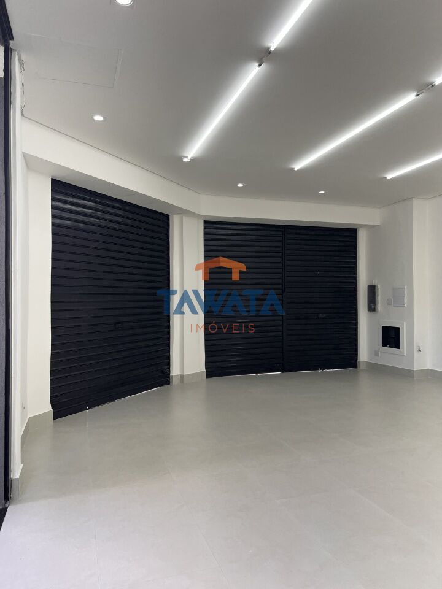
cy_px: 294
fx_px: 443
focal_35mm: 26
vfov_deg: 67.3
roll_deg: +0.4
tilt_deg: +0.0
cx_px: 221
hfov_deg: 53.1
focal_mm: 5.7
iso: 40
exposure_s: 1/151
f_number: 1.5
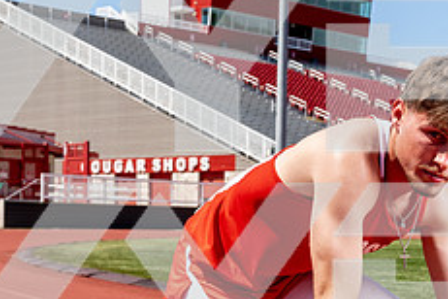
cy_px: 286
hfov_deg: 21.8
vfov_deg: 14.5
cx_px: 295
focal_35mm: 93
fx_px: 1157
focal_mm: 37
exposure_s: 1/250
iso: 100
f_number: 8
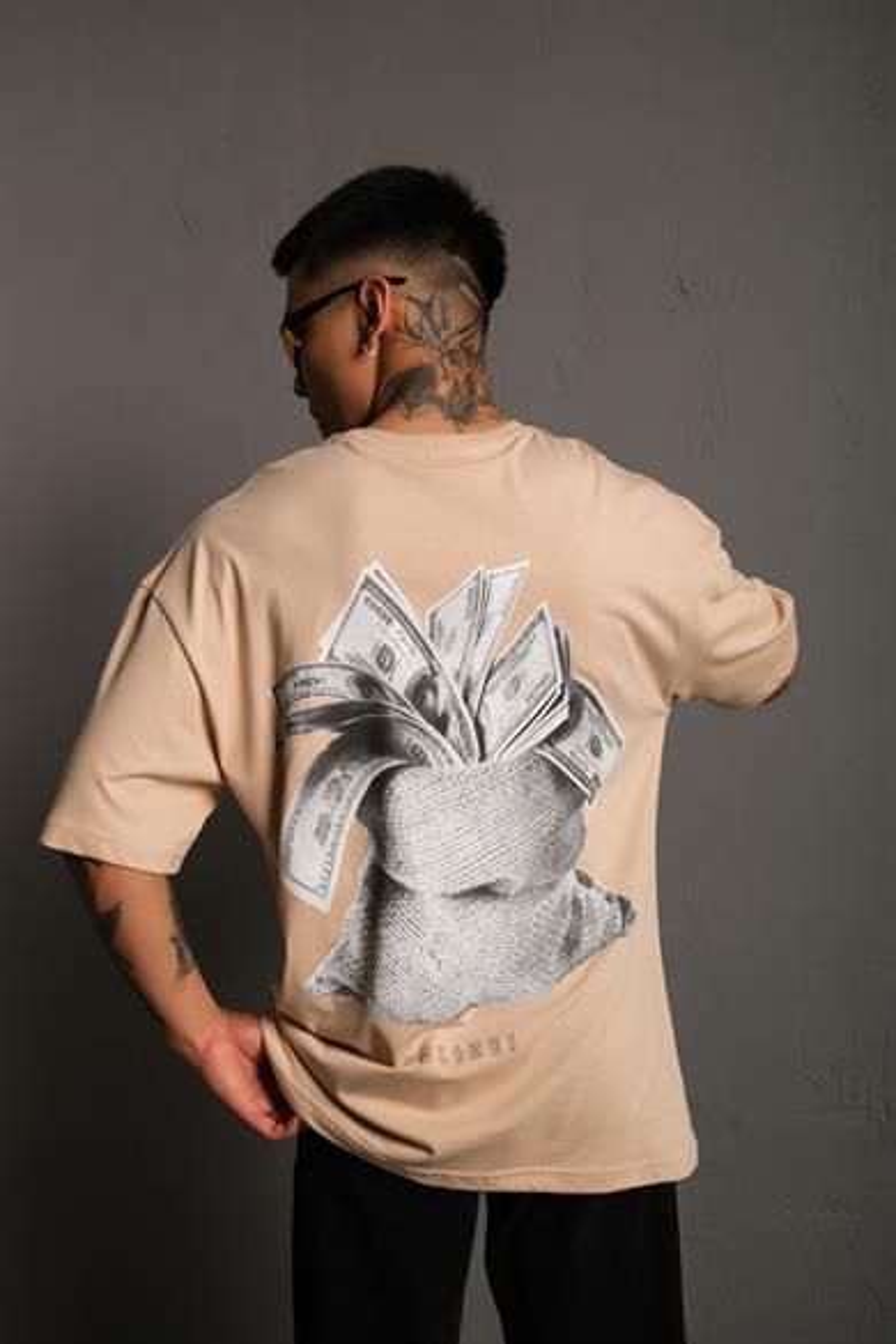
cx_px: 448
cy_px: 672
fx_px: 1307
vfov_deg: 54.4
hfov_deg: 37.9
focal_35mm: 35
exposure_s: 1/160
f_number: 5
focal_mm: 23.3
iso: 160
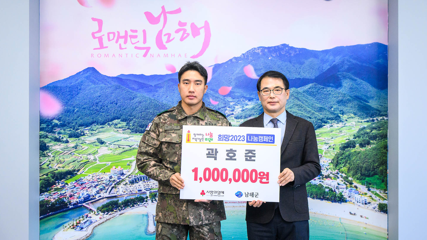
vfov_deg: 23.5
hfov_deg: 40.6
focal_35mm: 51
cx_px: 214
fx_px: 577
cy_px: 120
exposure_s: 1/200
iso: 1600
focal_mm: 48
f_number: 5
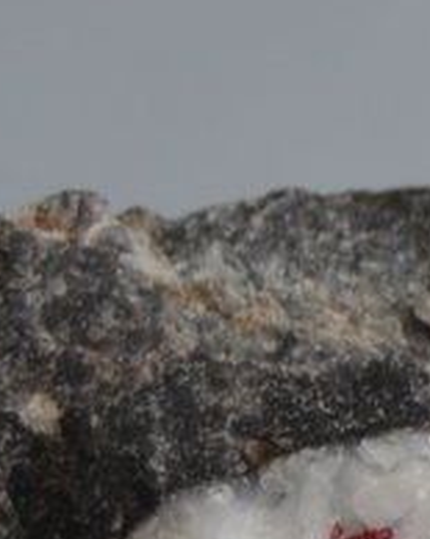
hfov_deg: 3.3
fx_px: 7387
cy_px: 554
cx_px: 1243
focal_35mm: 464
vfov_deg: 4.2
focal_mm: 40
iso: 100
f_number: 5
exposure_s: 1/40
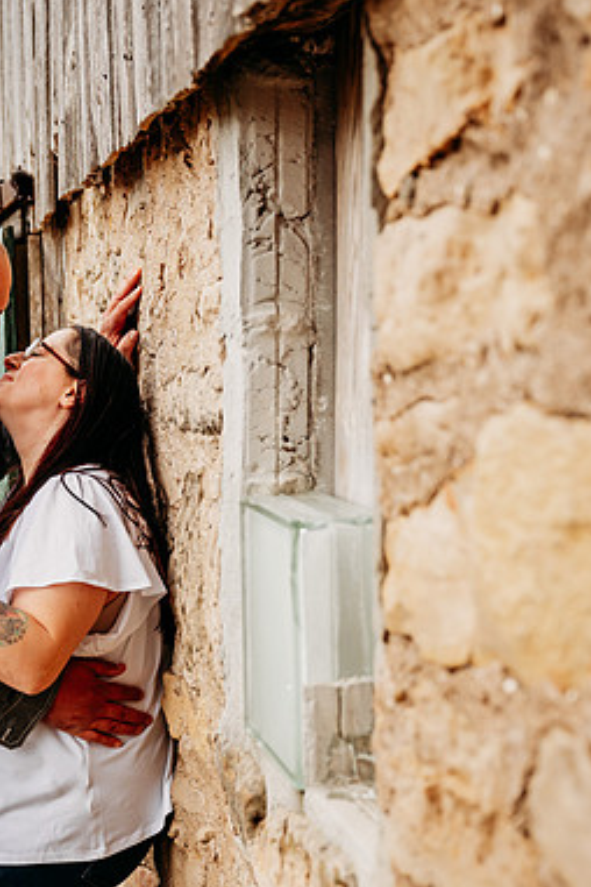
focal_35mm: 70
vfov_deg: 28.8
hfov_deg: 19.4
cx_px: 228
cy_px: 444
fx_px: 1724
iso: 320
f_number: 3.5
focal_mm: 46
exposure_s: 1/250
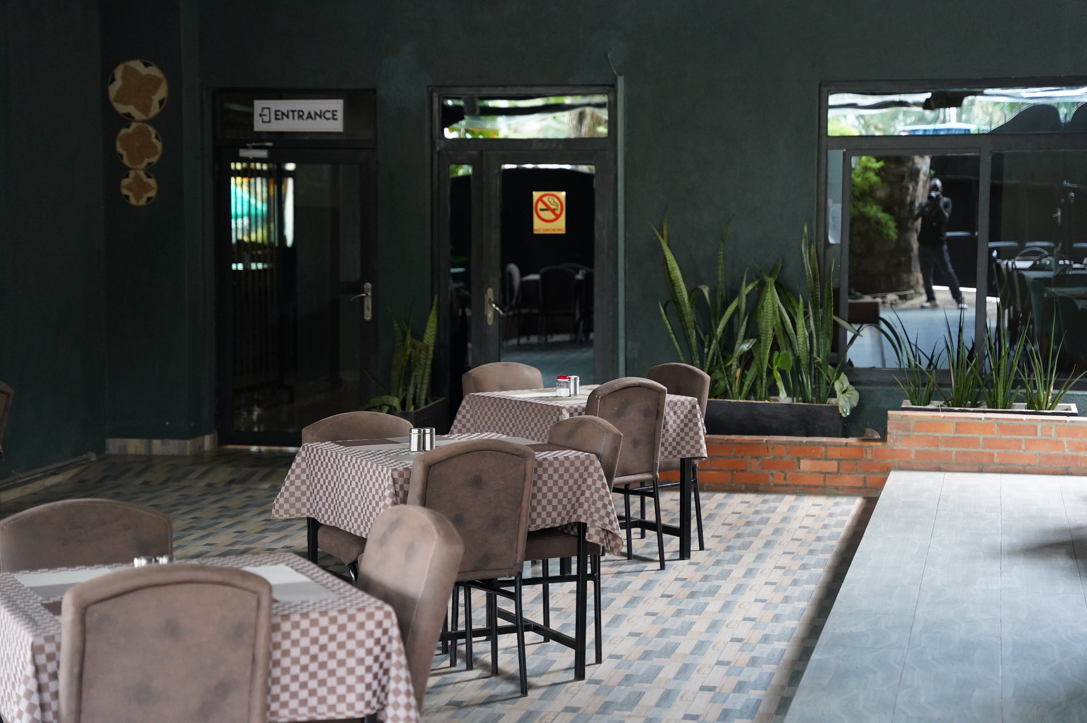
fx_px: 1973
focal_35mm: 65
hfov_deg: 30.8
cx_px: 544
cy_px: 362
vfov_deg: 20.8
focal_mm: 65.4
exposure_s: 1/160
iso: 5000
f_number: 2.8
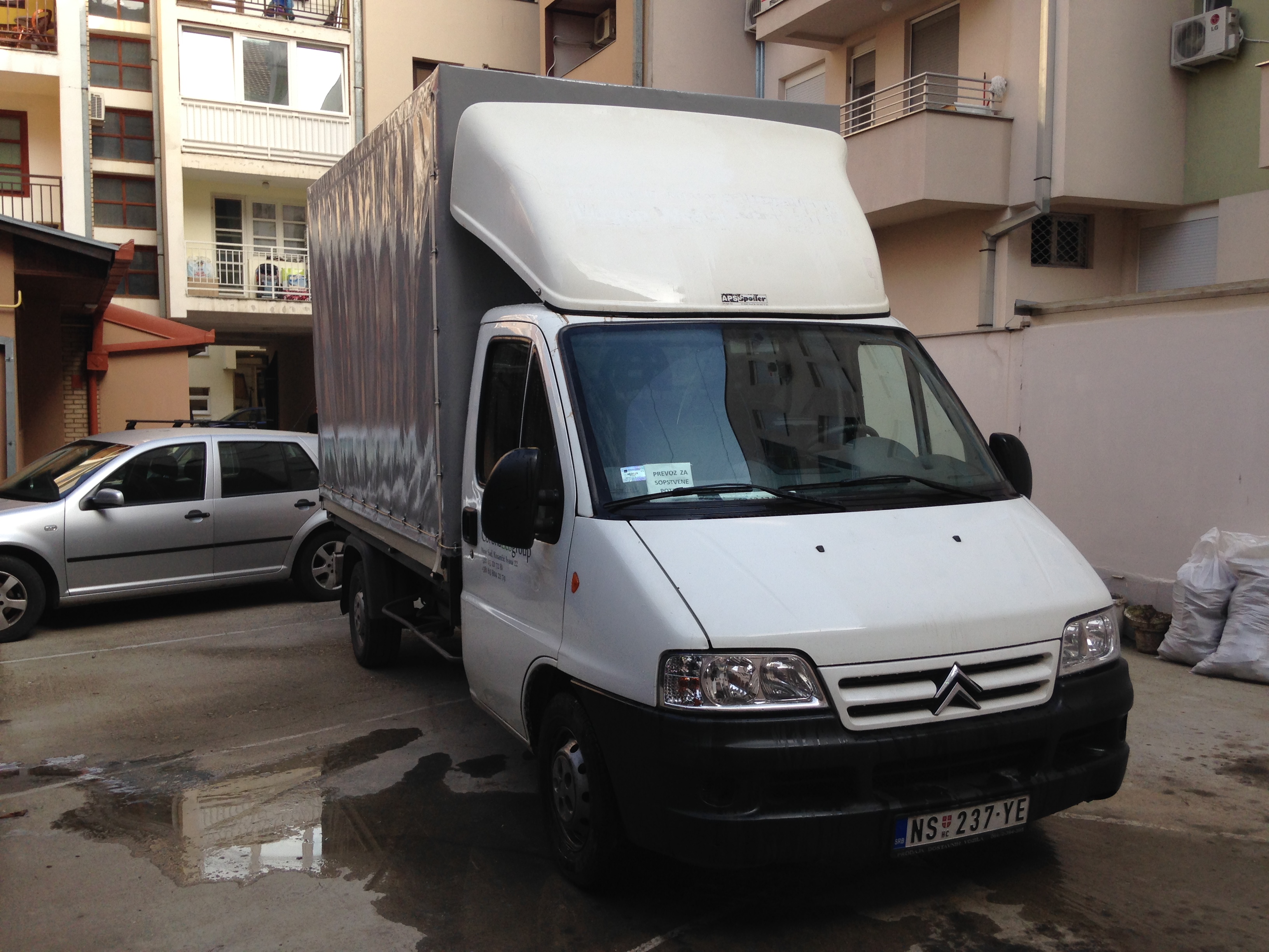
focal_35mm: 33
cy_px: 476
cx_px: 634
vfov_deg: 42.9
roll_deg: -0.4
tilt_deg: -4.8
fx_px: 1210
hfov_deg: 55.4
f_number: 2.4
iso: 50
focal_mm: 4.12
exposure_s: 1/547
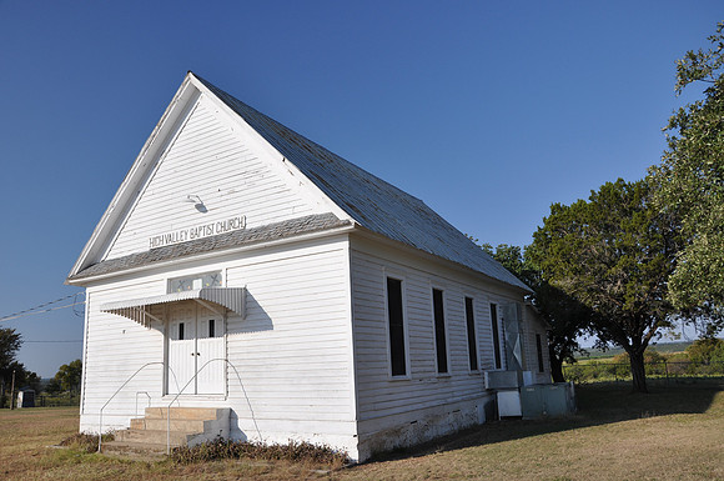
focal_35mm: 27
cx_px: 362
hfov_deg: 67.5
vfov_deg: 47.8
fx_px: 542
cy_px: 240
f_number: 8
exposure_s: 1/250
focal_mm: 18
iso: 200
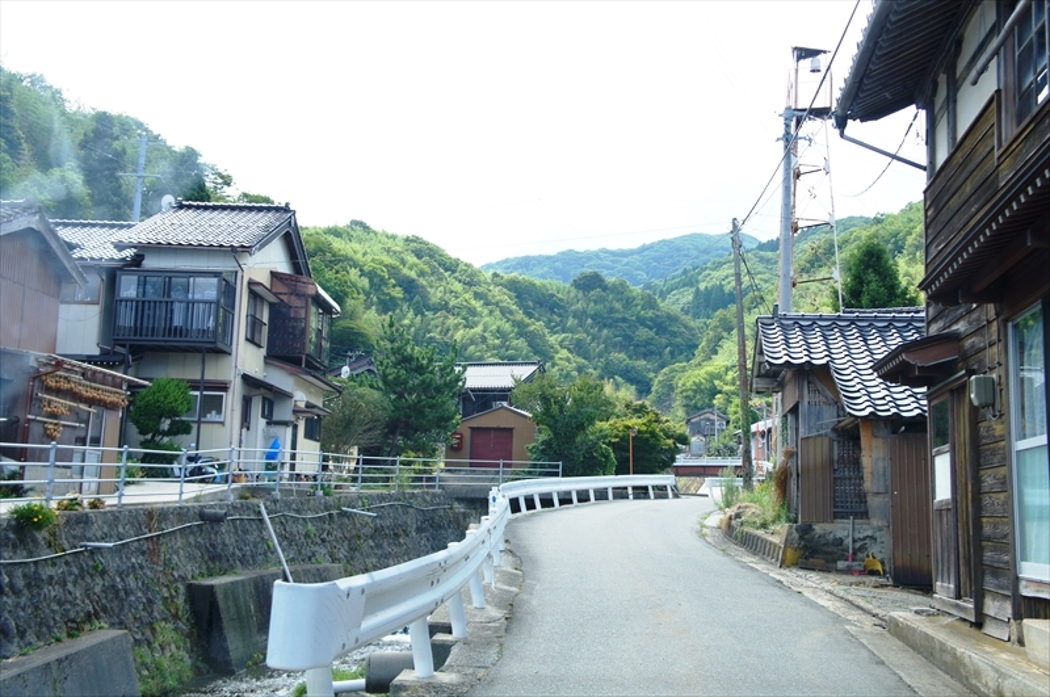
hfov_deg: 48.0
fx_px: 1180
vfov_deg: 32.9
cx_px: 525
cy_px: 348
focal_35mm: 40
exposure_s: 1/250
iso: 200
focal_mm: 27
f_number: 5.6
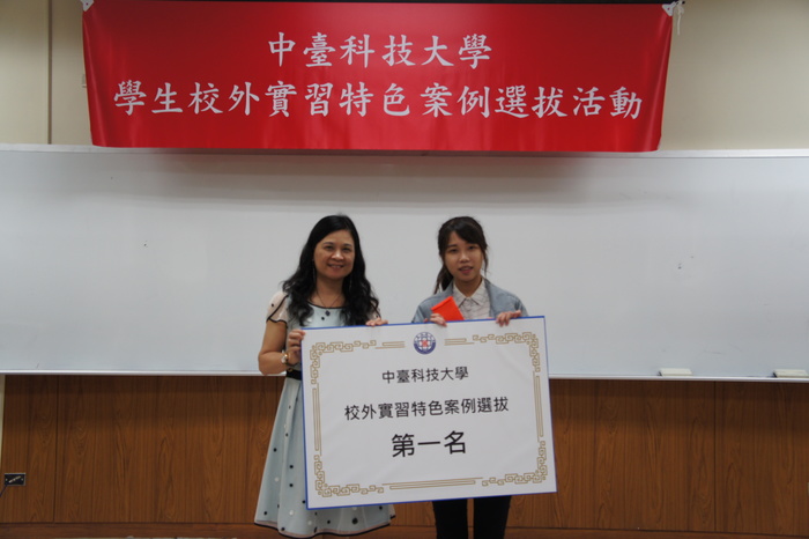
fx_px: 910
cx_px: 404
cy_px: 270
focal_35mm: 40
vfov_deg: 33.0
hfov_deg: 47.9
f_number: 4
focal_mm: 27
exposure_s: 1/50
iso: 400
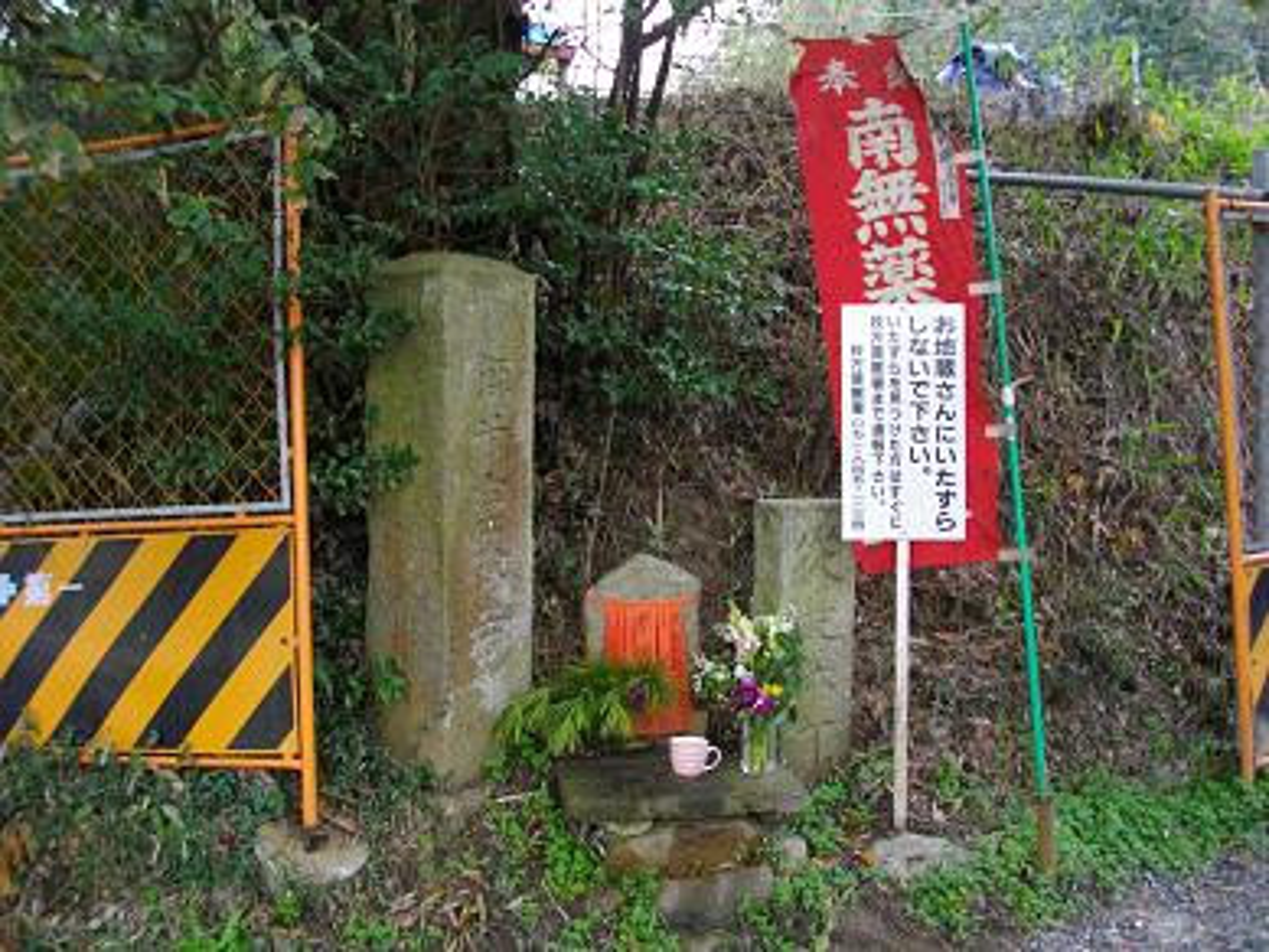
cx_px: 634
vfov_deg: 44.2
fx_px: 1173
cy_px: 476
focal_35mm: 32
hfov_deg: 56.8
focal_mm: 5.7
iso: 207
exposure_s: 1/50
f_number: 2.9
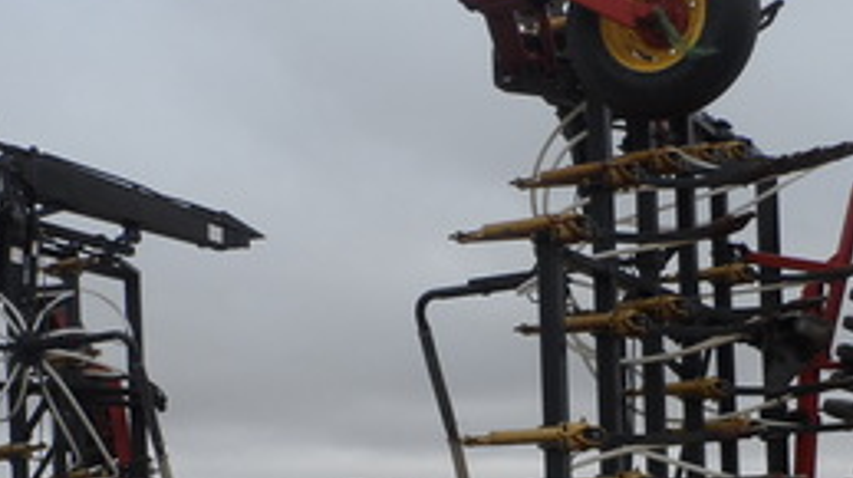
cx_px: 405
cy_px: 465
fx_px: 1243
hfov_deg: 37.9
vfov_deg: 21.1
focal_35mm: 55
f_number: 3.2
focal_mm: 4
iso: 80
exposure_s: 1/500
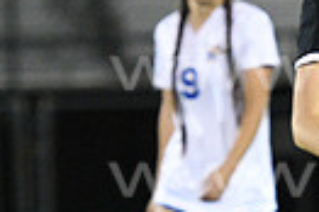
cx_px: 670
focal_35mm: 1033
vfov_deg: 1.3
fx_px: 9144
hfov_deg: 2.0
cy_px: 340
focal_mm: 155
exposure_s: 1/800
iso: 5600
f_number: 2.8
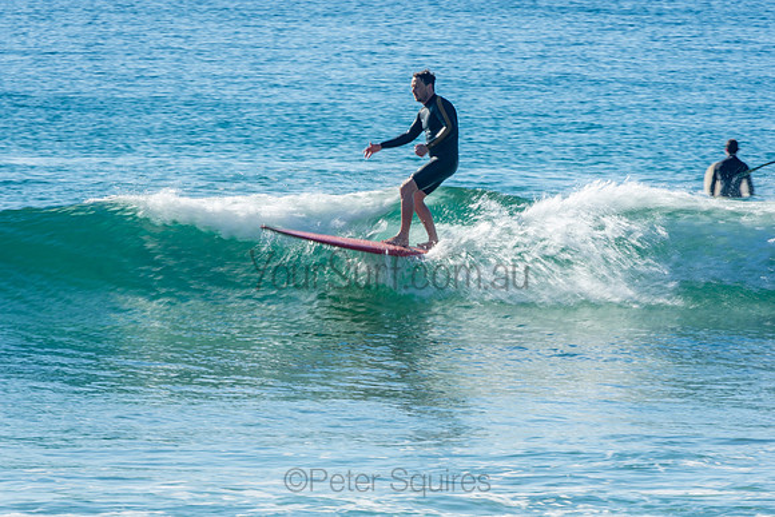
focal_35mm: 570
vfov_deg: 2.4
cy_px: 258
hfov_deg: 3.6
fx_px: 12273
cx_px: 388
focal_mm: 380
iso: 100
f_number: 18
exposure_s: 1/50
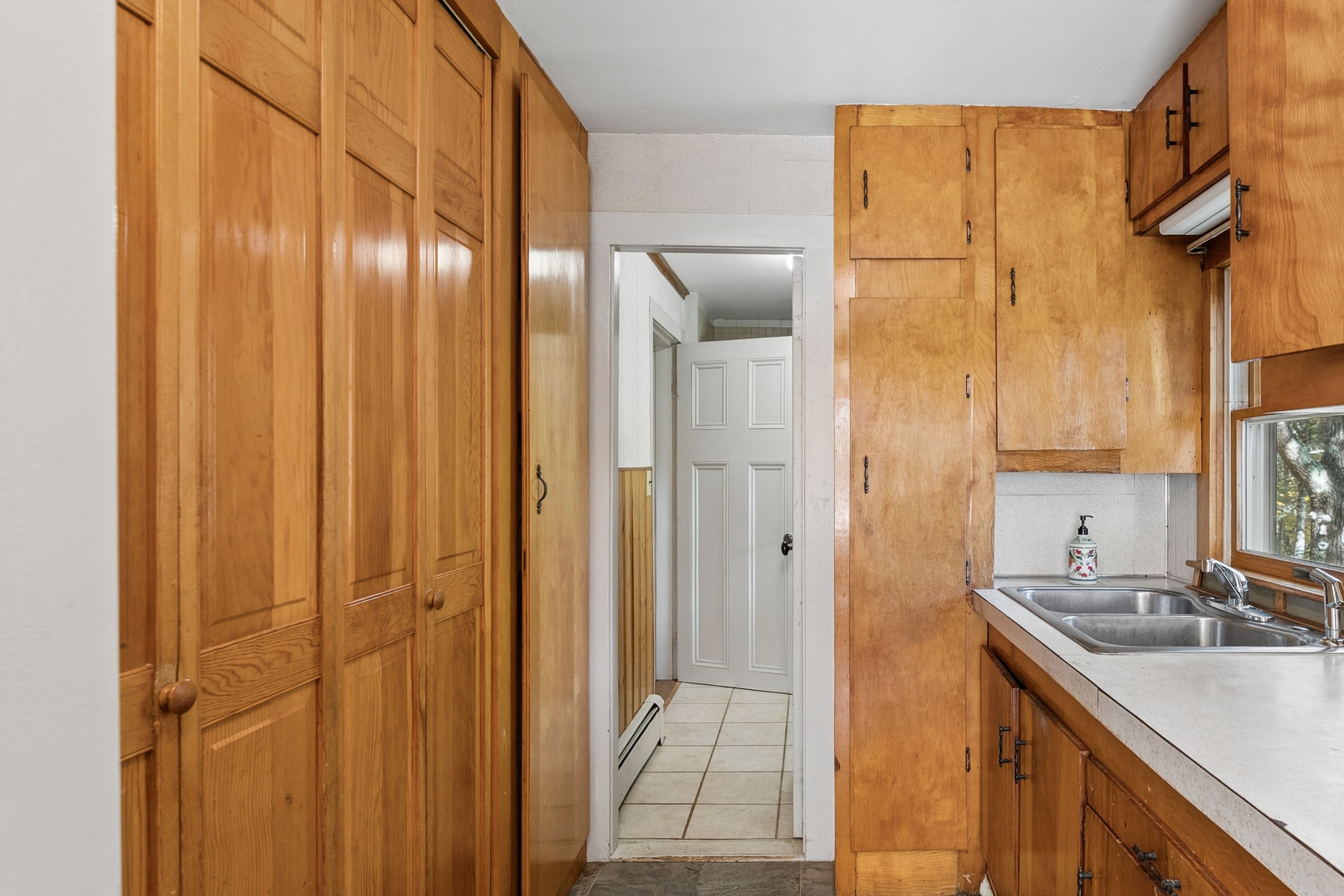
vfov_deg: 57.2
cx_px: 835
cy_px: 458
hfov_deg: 77.3
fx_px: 821
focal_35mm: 22
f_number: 7.1
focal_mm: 16
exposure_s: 1/5
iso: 320
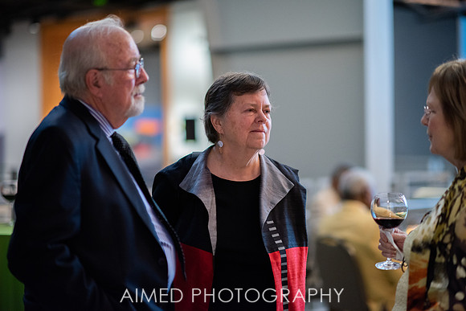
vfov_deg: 16.1
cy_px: 156
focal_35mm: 85
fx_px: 1100
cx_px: 233
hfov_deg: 23.9
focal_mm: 85
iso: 1250
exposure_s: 1/200
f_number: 1.4
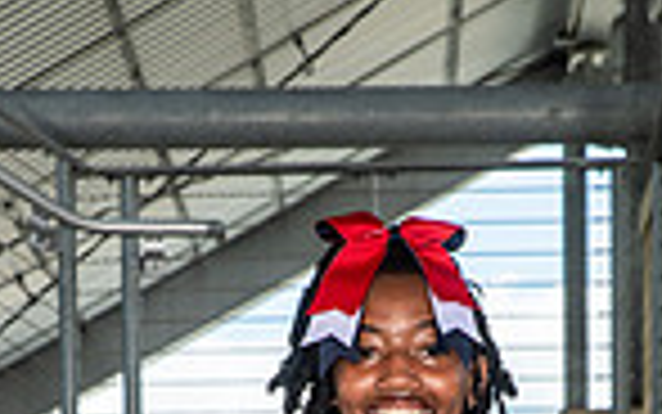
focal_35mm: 194
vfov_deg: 6.5
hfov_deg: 10.8
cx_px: 401
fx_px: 3501
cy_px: 958
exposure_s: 1/320
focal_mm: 62
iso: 200
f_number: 7.1
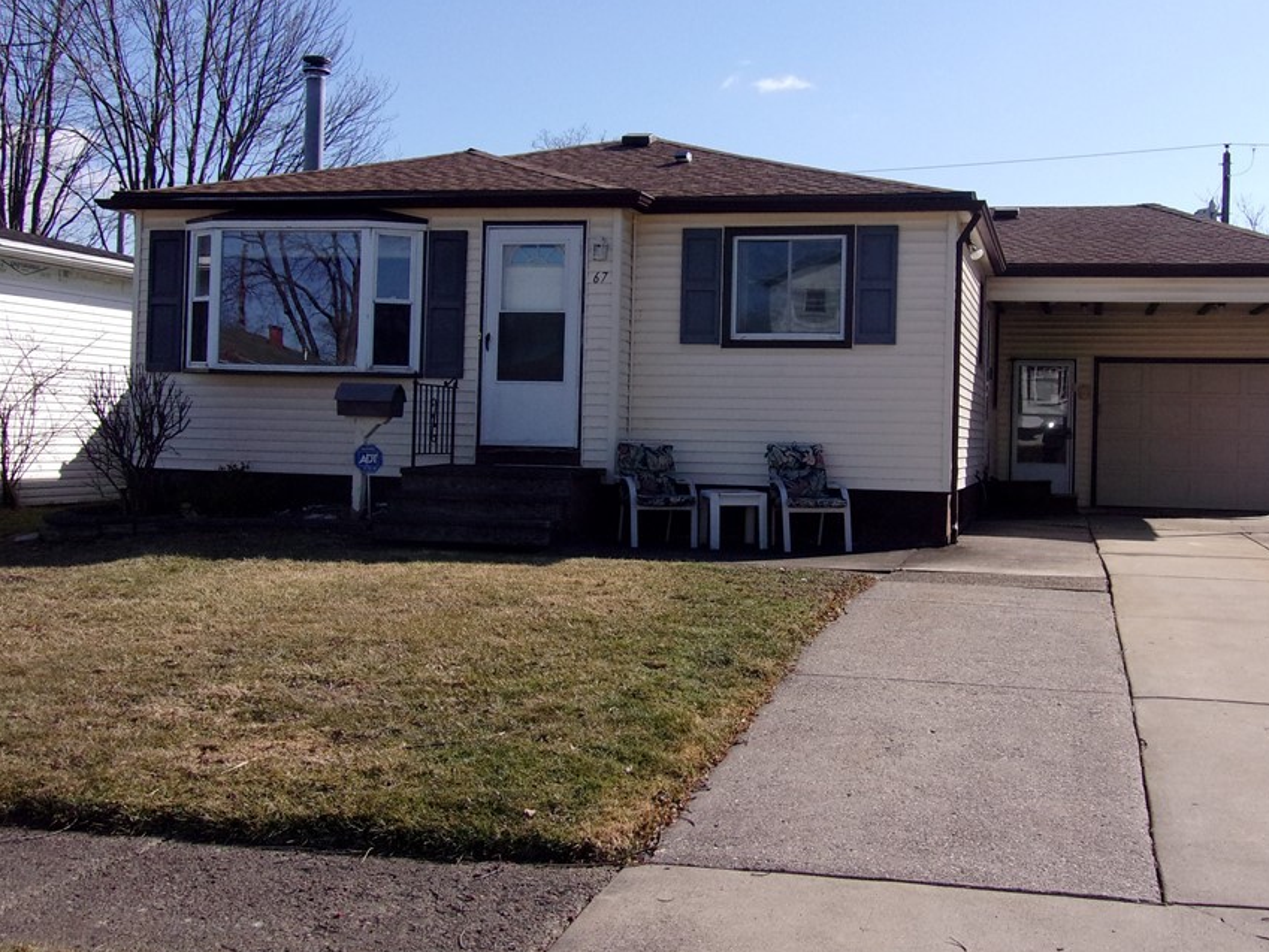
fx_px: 1503
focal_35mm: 41
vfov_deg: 35.1
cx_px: 714
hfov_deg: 45.7
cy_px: 392
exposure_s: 1/240
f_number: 11.6
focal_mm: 6.1
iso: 200
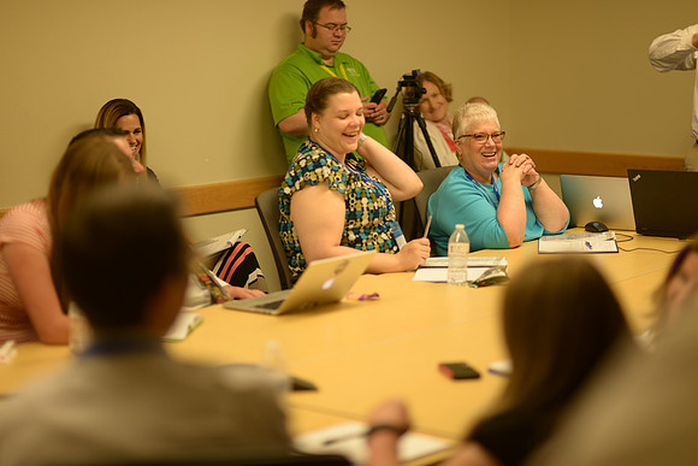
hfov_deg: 23.9
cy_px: 233
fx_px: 1648
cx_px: 349
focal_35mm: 85
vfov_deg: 16.1
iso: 320
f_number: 1.4
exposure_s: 1/125
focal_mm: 85
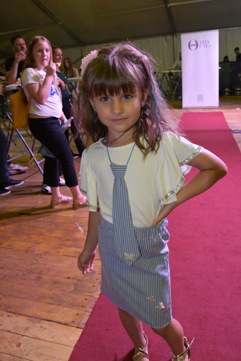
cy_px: 180
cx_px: 120
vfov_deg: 67.4
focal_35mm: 27
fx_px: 271
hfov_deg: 47.9
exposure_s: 1/160
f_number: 7.1
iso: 4000
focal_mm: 18
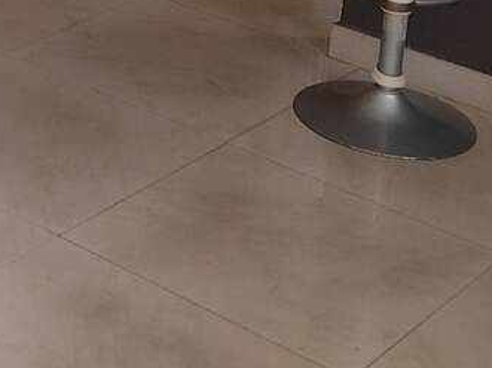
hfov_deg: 16.0
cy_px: -254
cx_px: -233
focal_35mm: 113
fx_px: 1605
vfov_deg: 12.2
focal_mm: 4.74
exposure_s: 1/33
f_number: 1.79
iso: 311
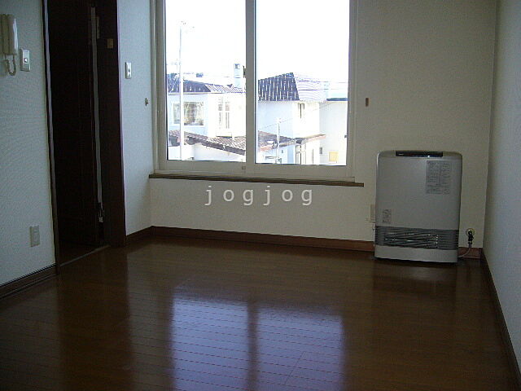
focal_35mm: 35
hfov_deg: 52.6
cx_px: 260
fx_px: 527
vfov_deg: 40.7
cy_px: 196
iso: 80
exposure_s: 1/125
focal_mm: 5.8
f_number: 2.8
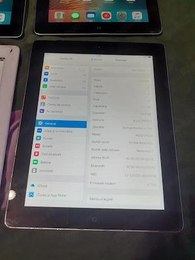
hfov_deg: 51.4
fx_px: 203
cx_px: 98
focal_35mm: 27
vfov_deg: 65.3
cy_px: 130
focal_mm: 3.6
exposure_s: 1/50
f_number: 1.9
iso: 100
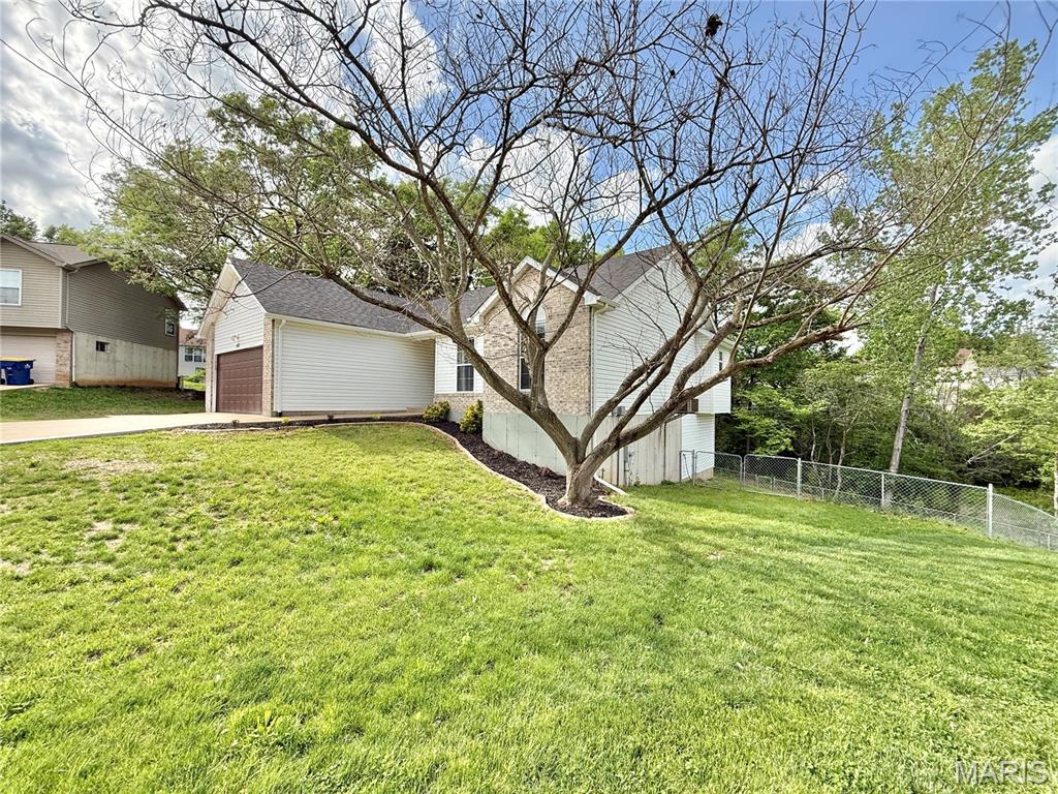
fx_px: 428
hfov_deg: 102.1
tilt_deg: +0.8
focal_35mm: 14
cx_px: 529
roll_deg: -0.9
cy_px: 397
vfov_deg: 85.7
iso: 64
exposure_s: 1/970
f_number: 2.2
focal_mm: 2.22
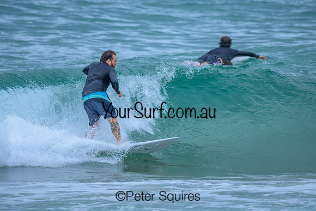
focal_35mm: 1099
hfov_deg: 1.9
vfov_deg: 1.3
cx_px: 156
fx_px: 9651
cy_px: 73
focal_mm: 800
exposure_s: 1/2000
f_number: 6.3
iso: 320
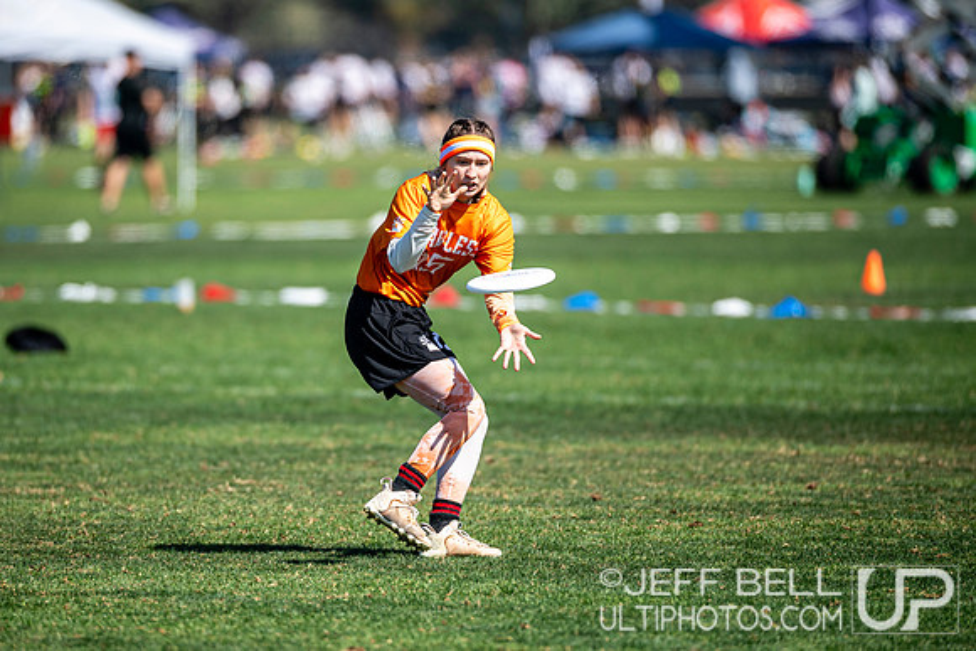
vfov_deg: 3.3
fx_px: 11273
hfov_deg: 5.0
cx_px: 405
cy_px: 311
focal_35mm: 416
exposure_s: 1/2500
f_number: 3.2
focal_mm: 300
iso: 160
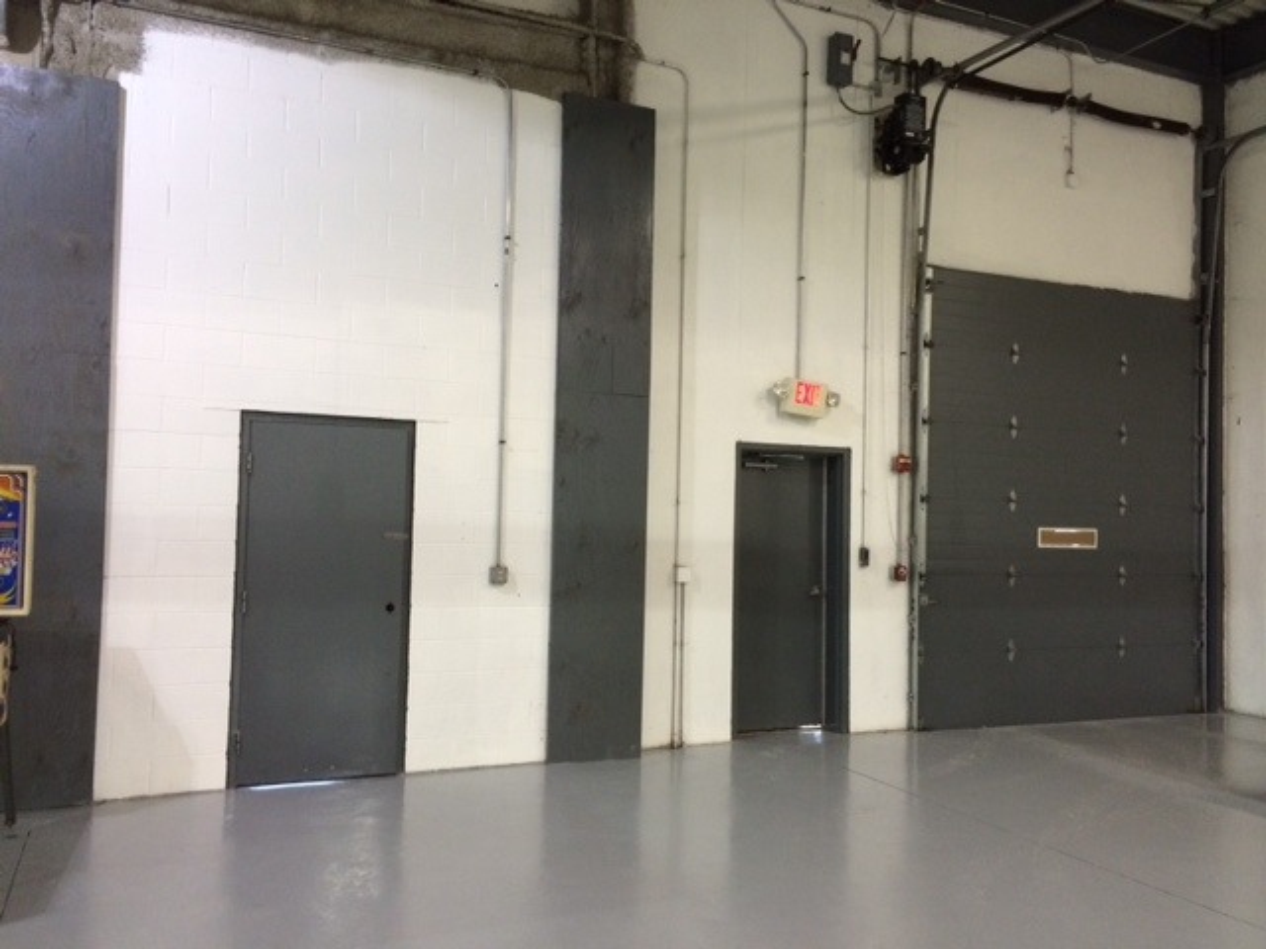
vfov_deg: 46.8
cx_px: 633
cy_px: 474
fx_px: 1097
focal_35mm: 30
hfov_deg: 60.0
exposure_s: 1/30
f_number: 2.2
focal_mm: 4.12
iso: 160
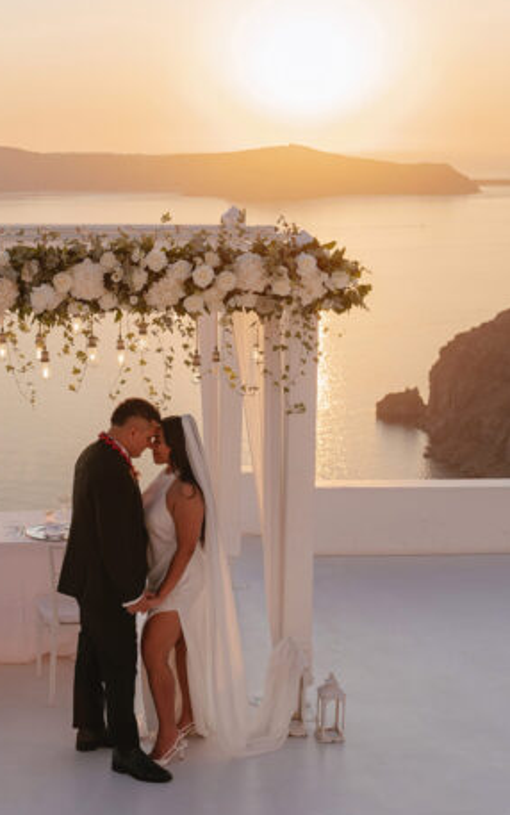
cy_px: 436
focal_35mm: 65
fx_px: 1444
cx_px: 146
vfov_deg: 31.5
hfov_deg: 19.9
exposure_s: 1/400
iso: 100
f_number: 4
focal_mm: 38
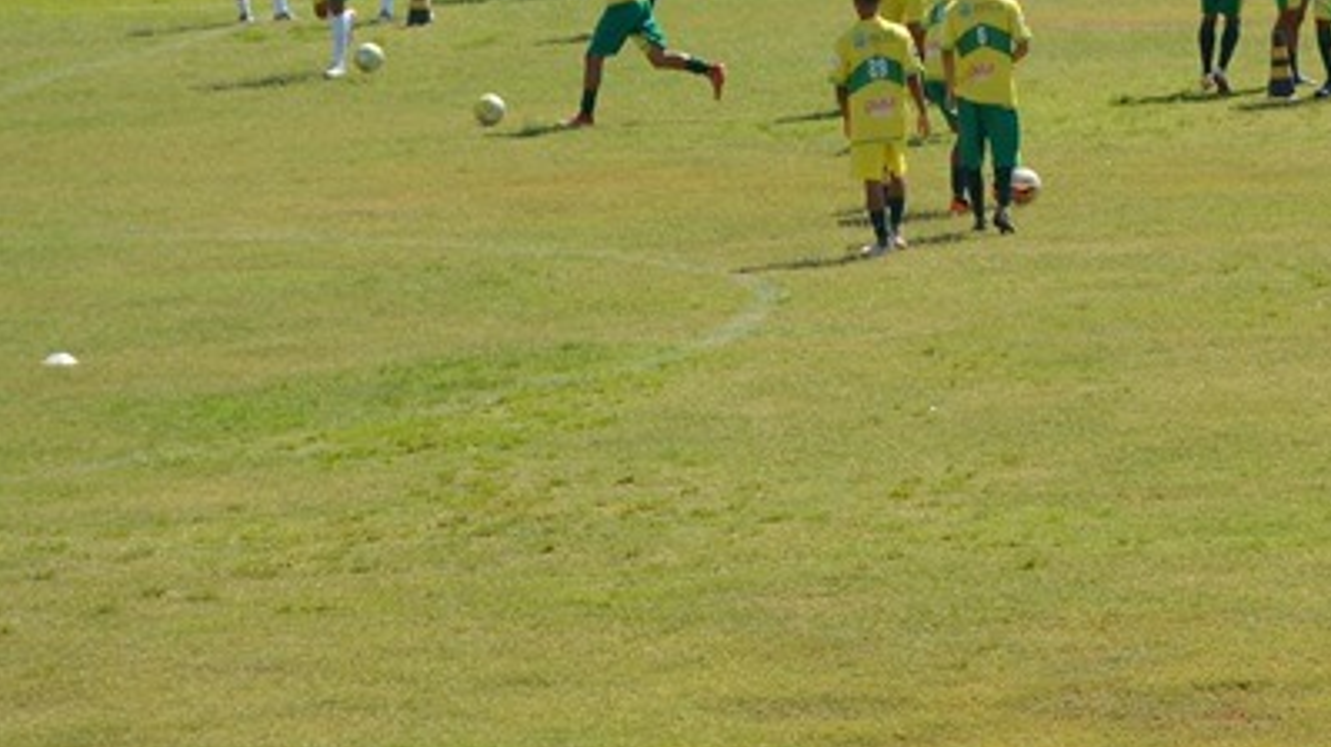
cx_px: 1461
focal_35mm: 266
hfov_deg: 8.1
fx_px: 9383
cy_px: -255
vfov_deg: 4.5
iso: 100
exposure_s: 1/250
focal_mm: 66
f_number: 8
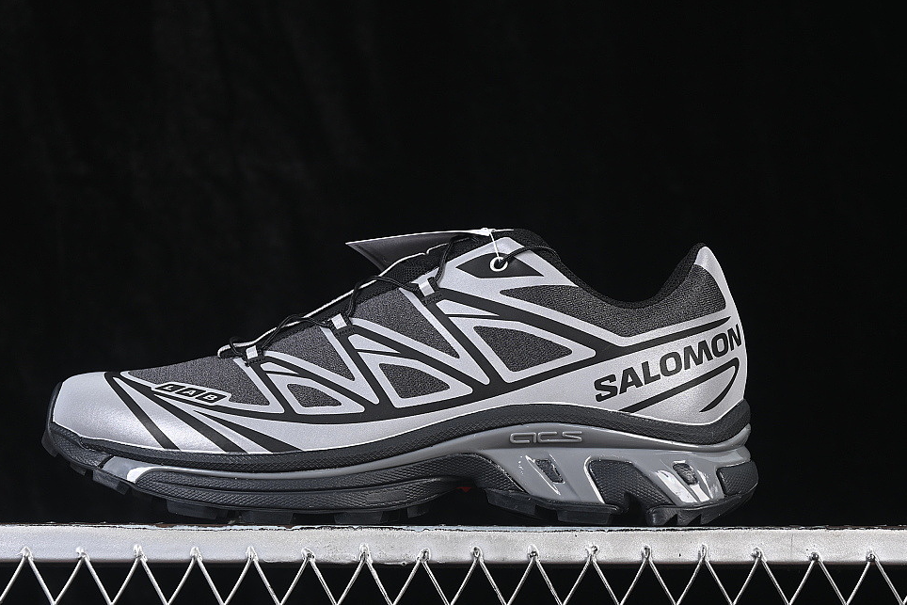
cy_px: 314
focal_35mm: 84
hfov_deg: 24.2
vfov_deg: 16.3
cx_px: 407
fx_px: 2117
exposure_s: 1/60
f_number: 6.3
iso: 160
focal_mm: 50
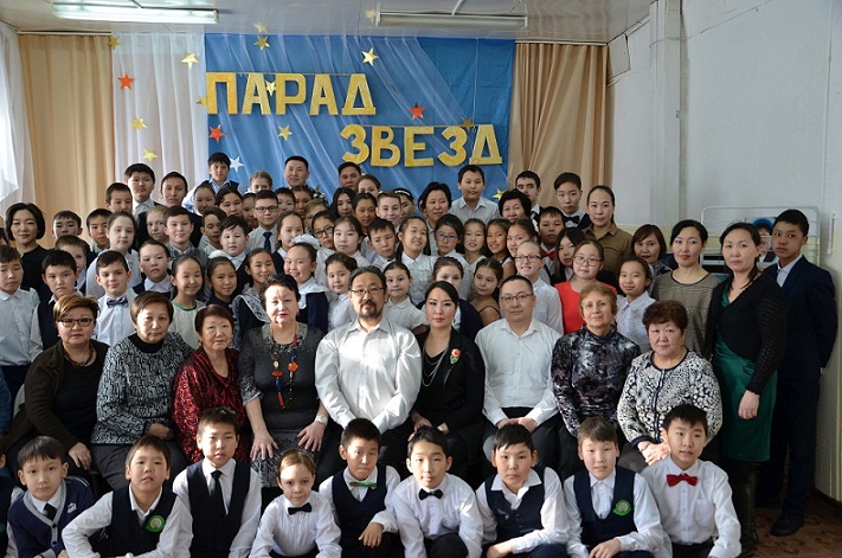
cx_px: 421
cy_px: 279
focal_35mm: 33
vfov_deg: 39.8
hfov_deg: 57.3
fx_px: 770
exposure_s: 1/60
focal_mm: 22
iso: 400
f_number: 4
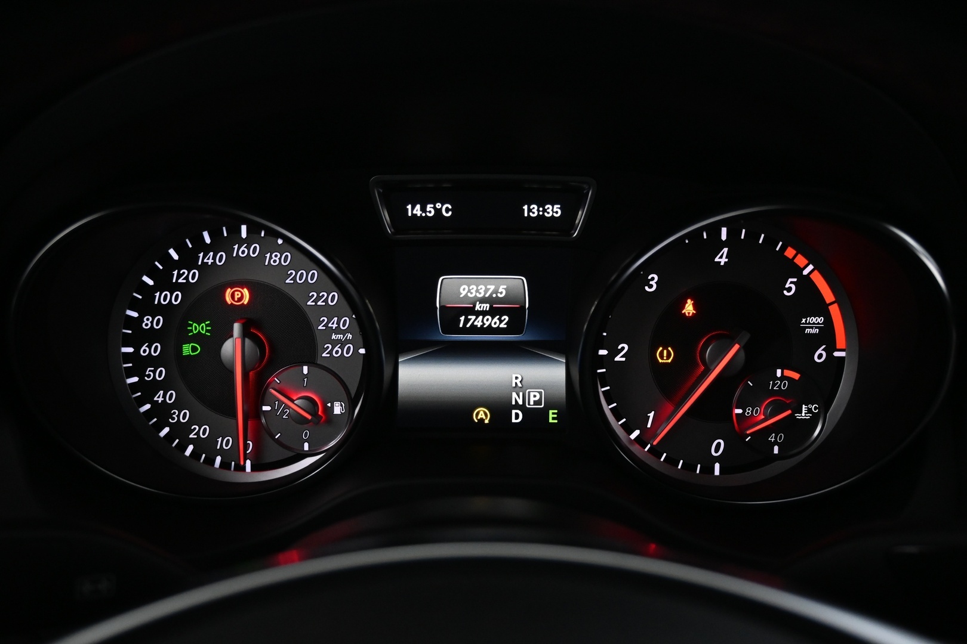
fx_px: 886
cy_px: 322
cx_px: 484
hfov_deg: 57.2
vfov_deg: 40.0
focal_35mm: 33
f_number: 4
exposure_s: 1/40
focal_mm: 22
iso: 2200
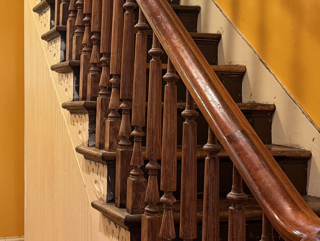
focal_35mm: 65
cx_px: 122
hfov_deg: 29.7
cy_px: 76
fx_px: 601
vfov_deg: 22.5
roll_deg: -0.9
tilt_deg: +1.8
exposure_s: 1/60
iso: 200
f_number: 1.78
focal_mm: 6.76
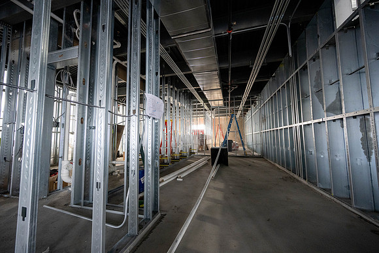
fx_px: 147
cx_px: 190
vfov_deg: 81.2
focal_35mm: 14
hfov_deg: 104.2
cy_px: 126
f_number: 4
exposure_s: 1/80
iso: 2500
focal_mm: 14
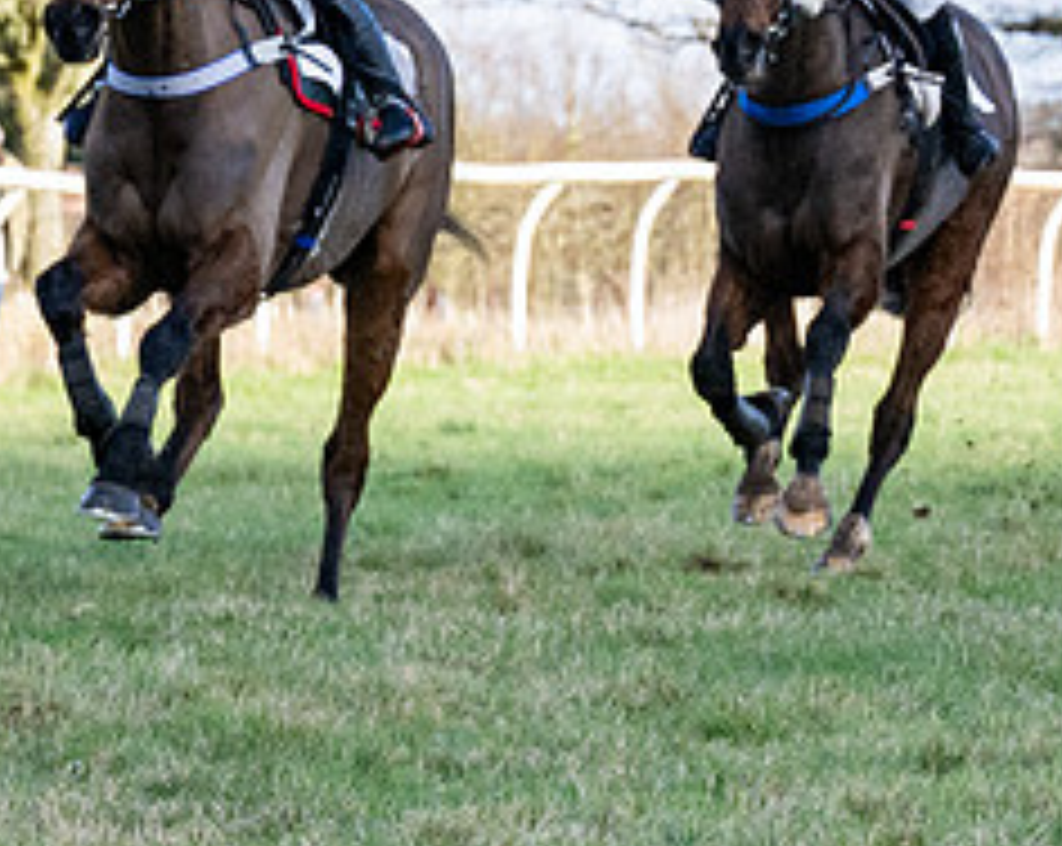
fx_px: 15219
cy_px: 283
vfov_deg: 3.2
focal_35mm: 485
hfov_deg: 4.0
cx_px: 475
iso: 400
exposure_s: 1/3200
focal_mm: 74
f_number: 4
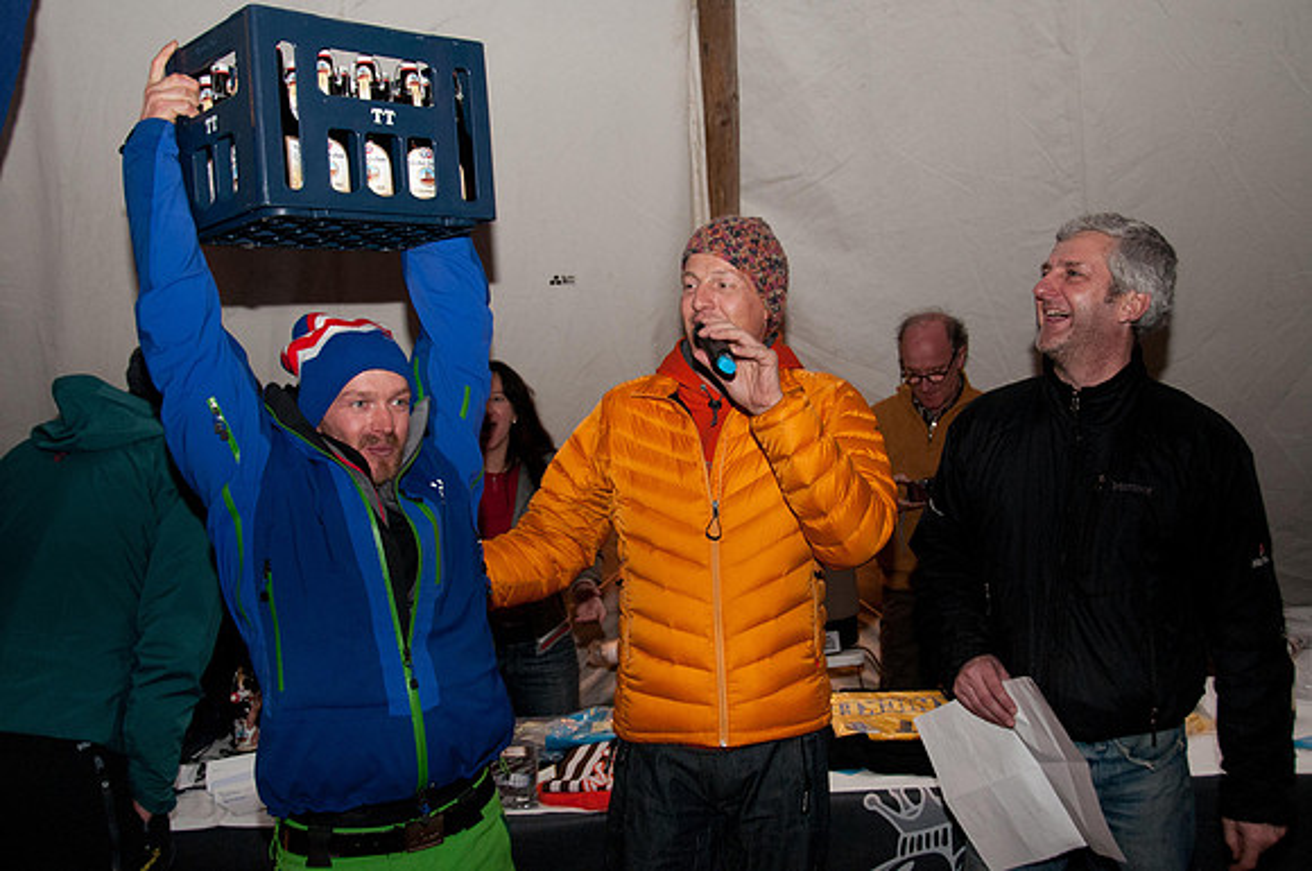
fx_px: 1310
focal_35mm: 36
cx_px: 656
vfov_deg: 36.8
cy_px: 436
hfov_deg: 53.2
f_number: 3.8
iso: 800
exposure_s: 1/50
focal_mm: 24
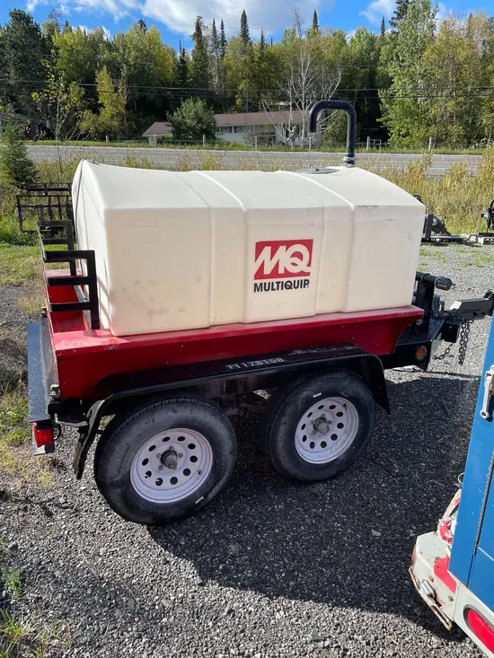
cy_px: 329
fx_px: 495
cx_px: 247
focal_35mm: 26
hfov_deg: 53.1
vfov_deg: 67.3
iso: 32
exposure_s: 1/1887
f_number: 1.6
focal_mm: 4.2
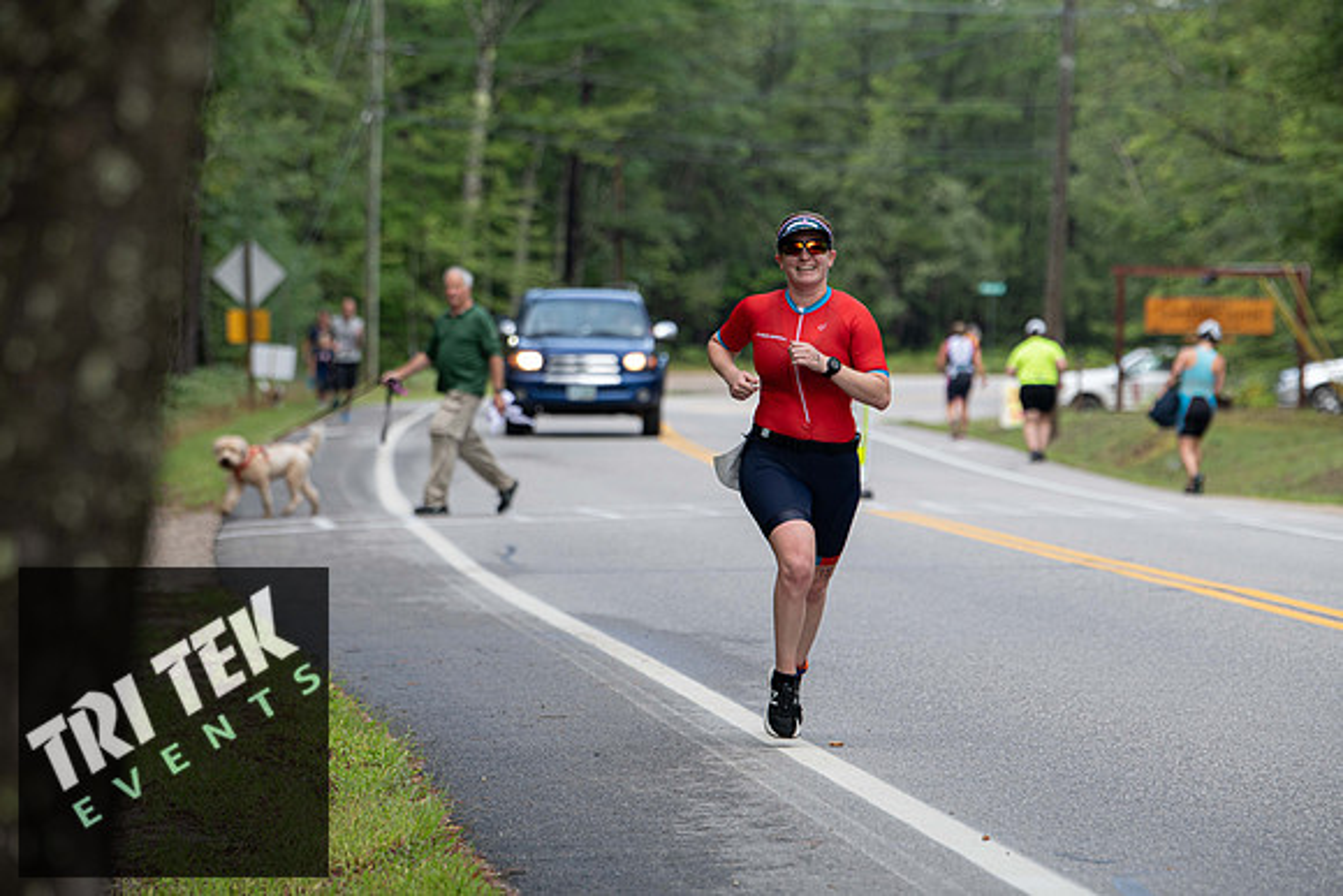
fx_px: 7089
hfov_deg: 10.8
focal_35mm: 190
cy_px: 448
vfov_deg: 7.2
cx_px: 672
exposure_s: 1/400
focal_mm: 190
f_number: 4.5
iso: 320
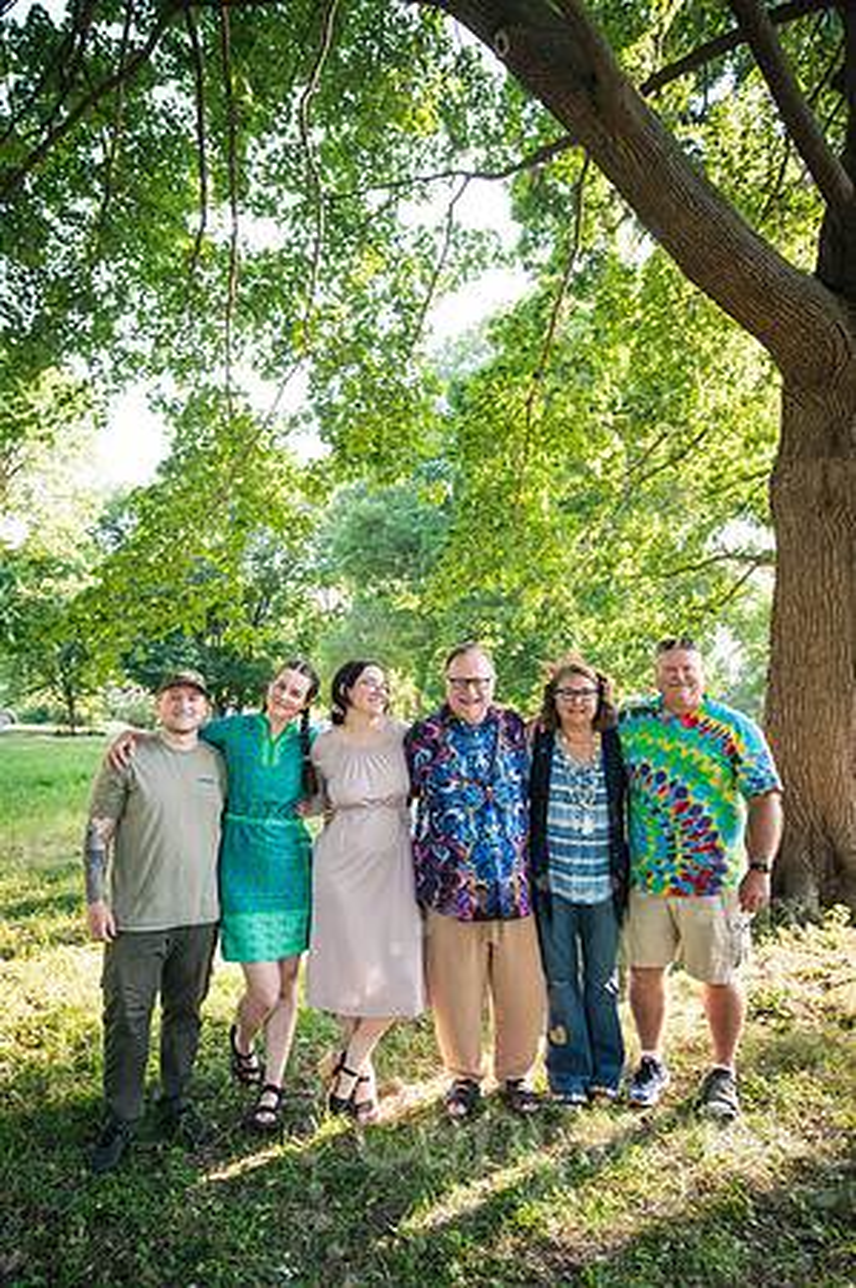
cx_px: 428
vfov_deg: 67.4
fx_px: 965
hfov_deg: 47.8
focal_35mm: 27
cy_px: 644
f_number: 3.5
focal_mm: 27
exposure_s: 1/320
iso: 800
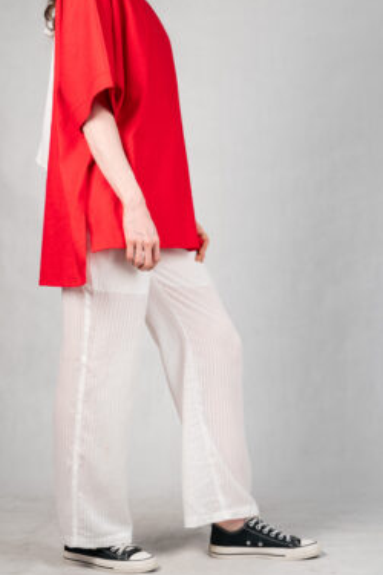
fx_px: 1340
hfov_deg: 16.3
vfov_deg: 24.2
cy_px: 255
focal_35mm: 84
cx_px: 179
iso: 100
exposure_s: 1/125
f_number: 5.6
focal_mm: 70
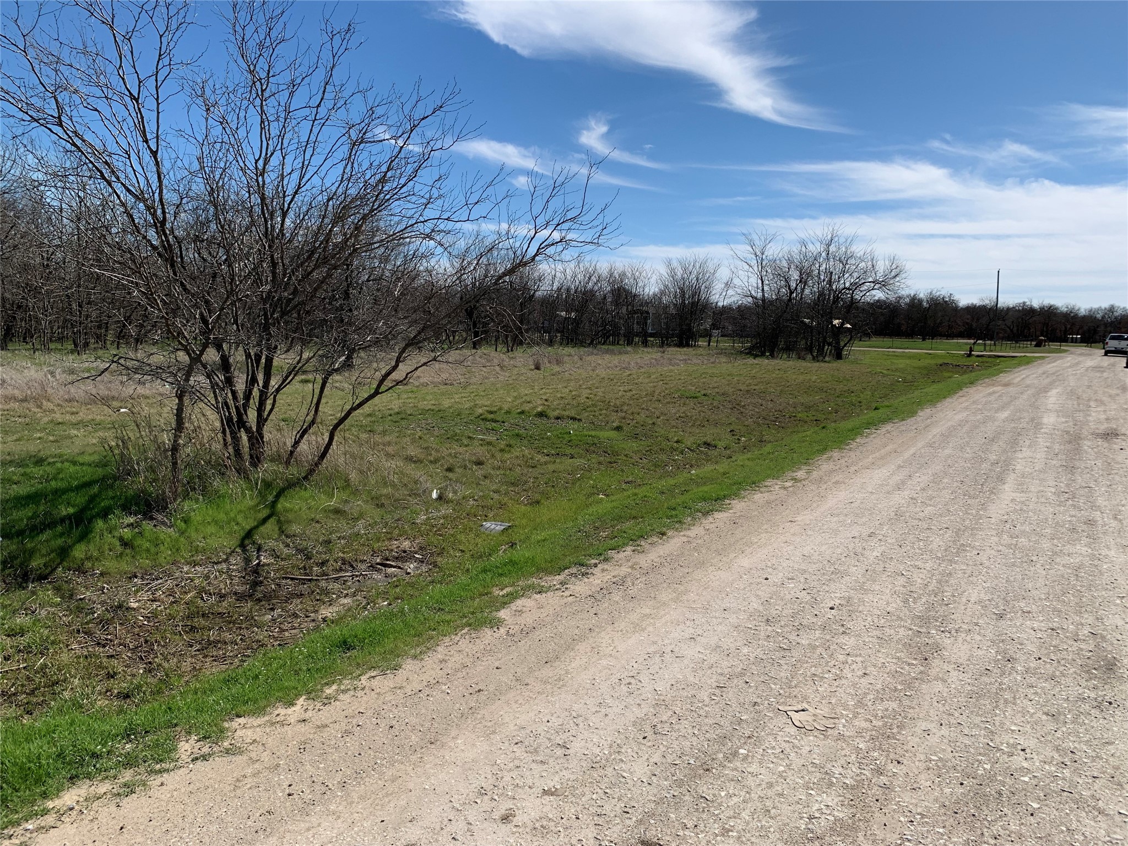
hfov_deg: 67.3
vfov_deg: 53.1
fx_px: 847
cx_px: 564
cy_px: 423
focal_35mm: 26
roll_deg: -0.7
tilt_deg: -6.5
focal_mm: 4.25
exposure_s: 1/3401
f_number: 1.8
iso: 25
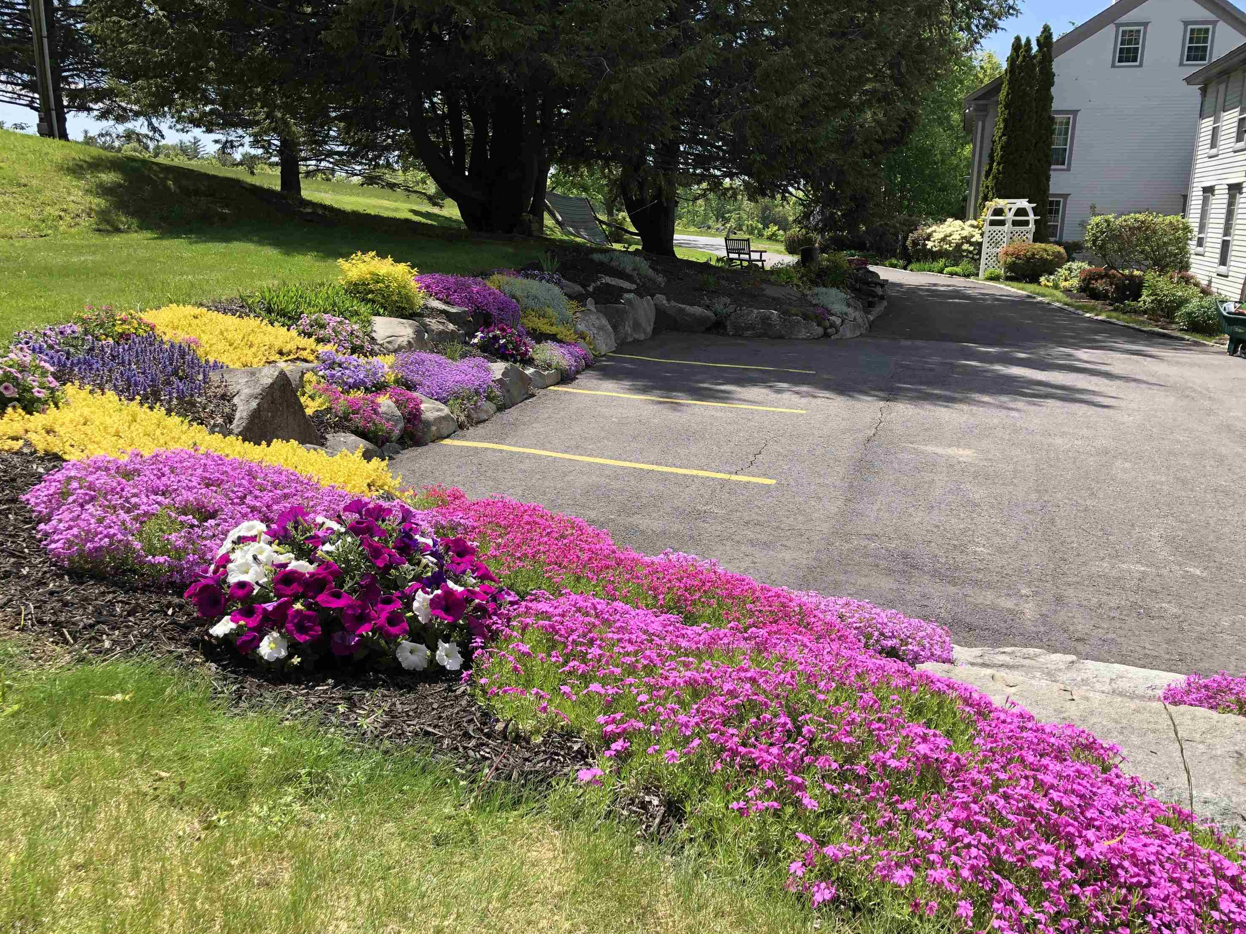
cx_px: 626
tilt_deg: -12.4
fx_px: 1044
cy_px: 468
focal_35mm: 29
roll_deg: -1.1
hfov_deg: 61.7
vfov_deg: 48.2
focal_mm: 3.99
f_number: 1.8
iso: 20
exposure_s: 1/1091
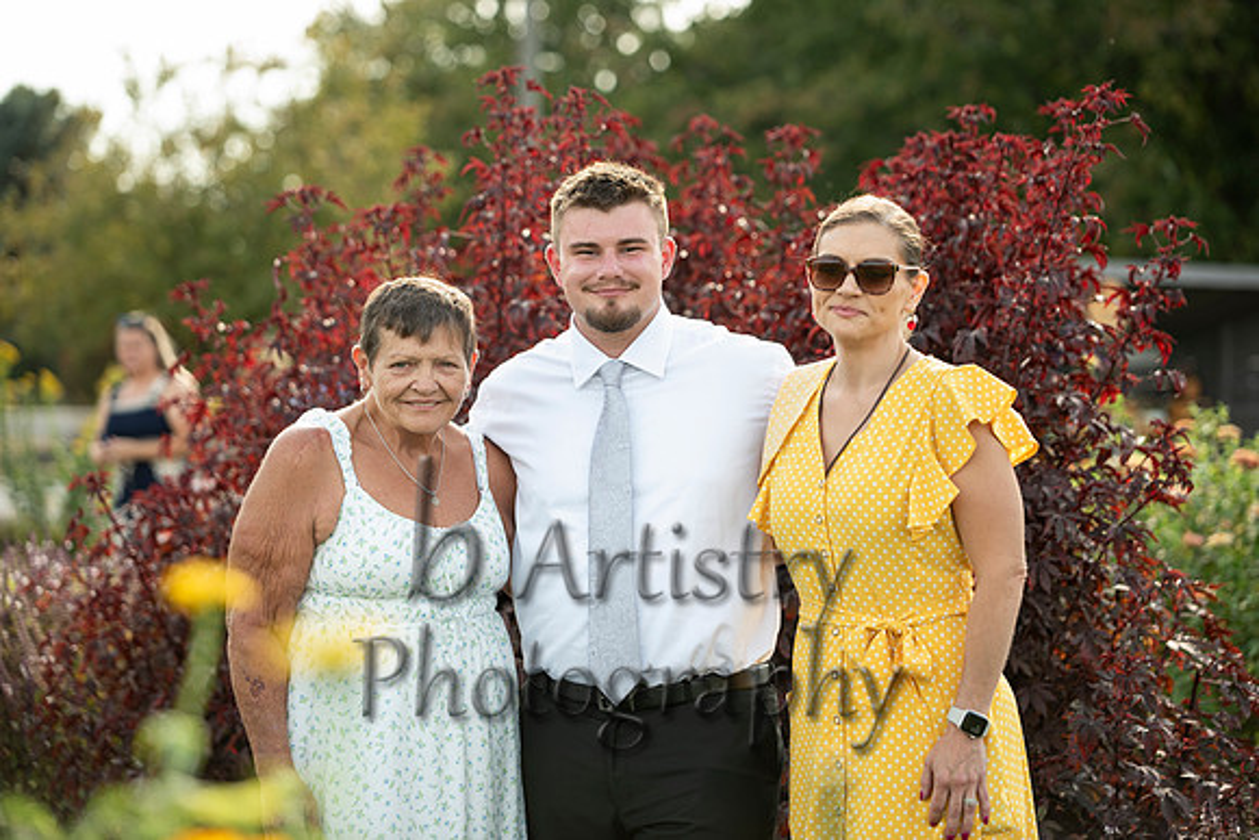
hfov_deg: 19.5
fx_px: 3673
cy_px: 420
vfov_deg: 13.0
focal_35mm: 105
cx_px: 630
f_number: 2.8
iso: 125
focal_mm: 105
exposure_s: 1/320
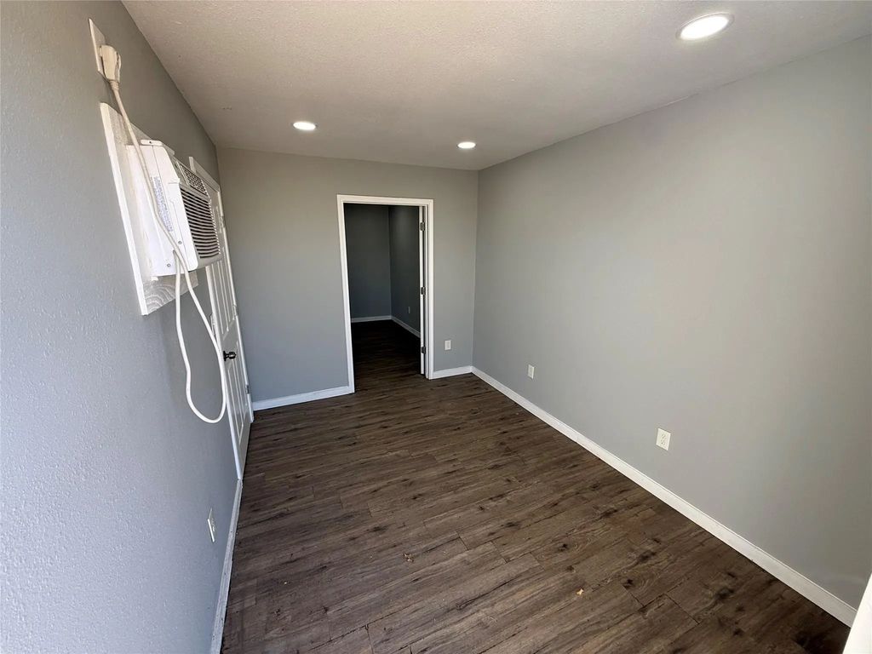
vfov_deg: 85.7
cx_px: 436
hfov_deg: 102.1
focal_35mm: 14
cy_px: 327
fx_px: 353
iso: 50
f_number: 2.2
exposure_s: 1/99
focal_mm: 2.22
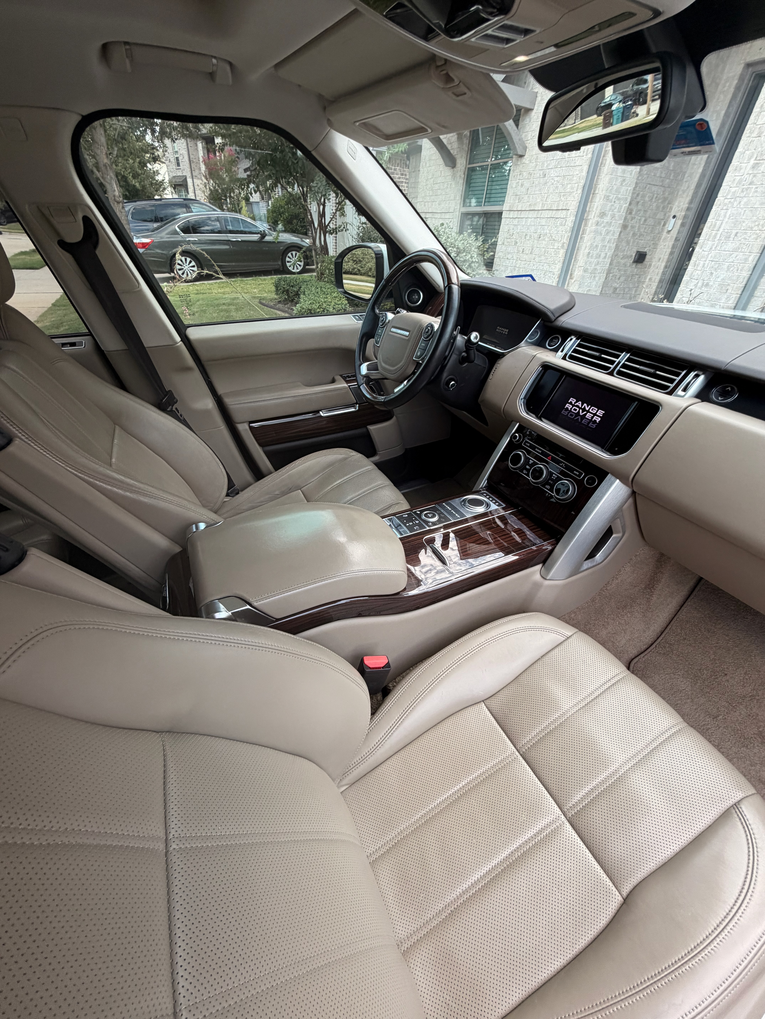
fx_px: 413
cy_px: 510
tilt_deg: -35.4
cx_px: 382
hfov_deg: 85.7
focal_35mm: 14
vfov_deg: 102.1
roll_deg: -2.8
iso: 125
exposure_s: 1/121
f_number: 2.2
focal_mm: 2.22
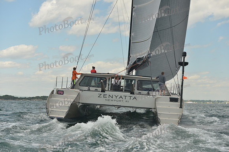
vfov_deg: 19.5
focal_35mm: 70
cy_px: 76
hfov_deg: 28.8
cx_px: 114
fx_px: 445
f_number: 5
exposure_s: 1/800
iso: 400
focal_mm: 70
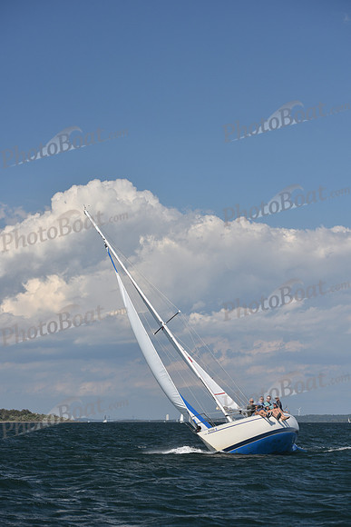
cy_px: 264
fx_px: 1315
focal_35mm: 90
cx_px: 176
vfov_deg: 22.6
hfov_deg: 15.2
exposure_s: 1/1000
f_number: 6.3
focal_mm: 90
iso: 250
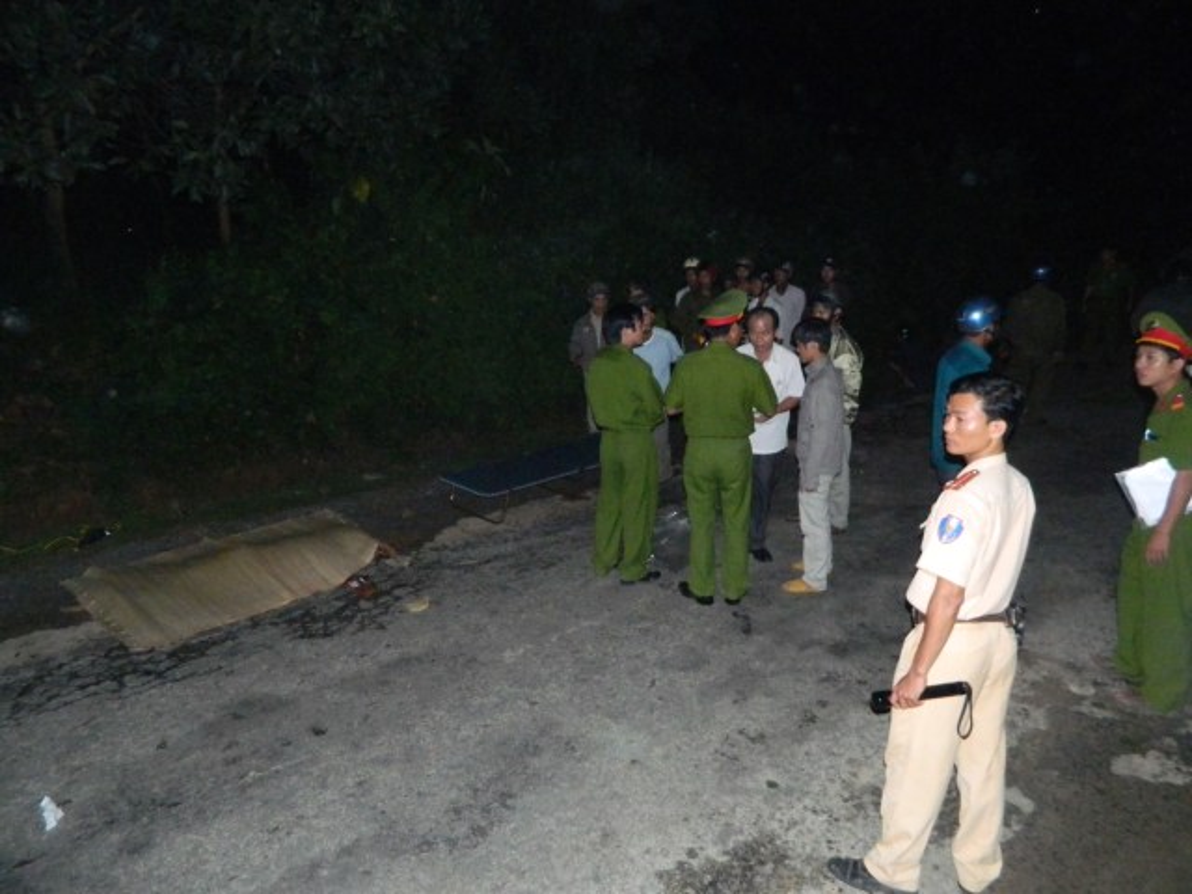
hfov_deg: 69.4
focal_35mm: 25
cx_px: 596
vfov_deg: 54.9
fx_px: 861
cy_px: 447
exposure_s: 1/30
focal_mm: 4.5
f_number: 3.1
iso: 800
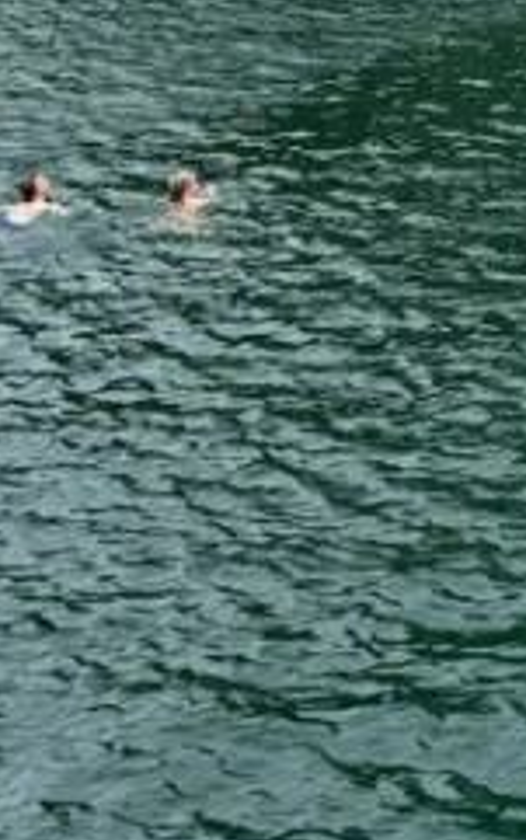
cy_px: -174
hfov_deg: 11.0
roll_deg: +1.3
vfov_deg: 18.3
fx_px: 2473
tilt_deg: -2.5
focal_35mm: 108
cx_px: 1073
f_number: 1.78
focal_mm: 6.76
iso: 80
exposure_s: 1/5348
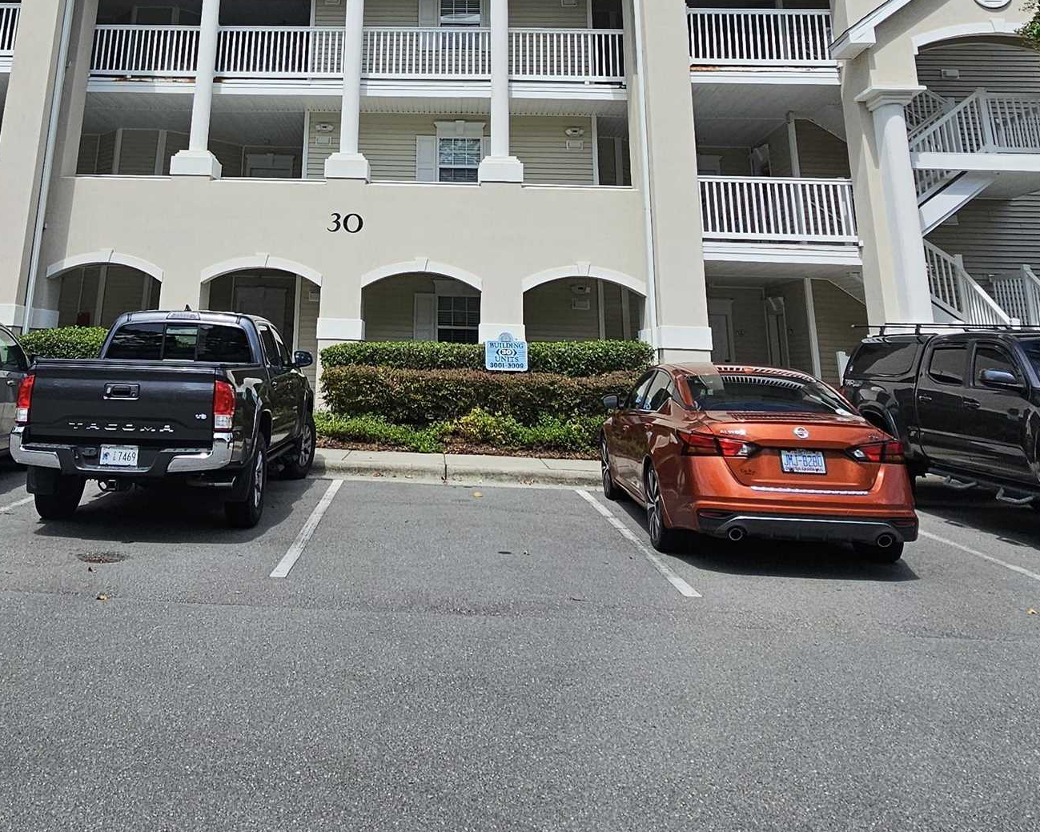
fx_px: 923
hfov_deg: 57.8
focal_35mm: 30
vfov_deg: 42.4
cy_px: 15
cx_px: 367
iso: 50
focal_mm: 2.2
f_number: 2.2
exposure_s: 1/3336
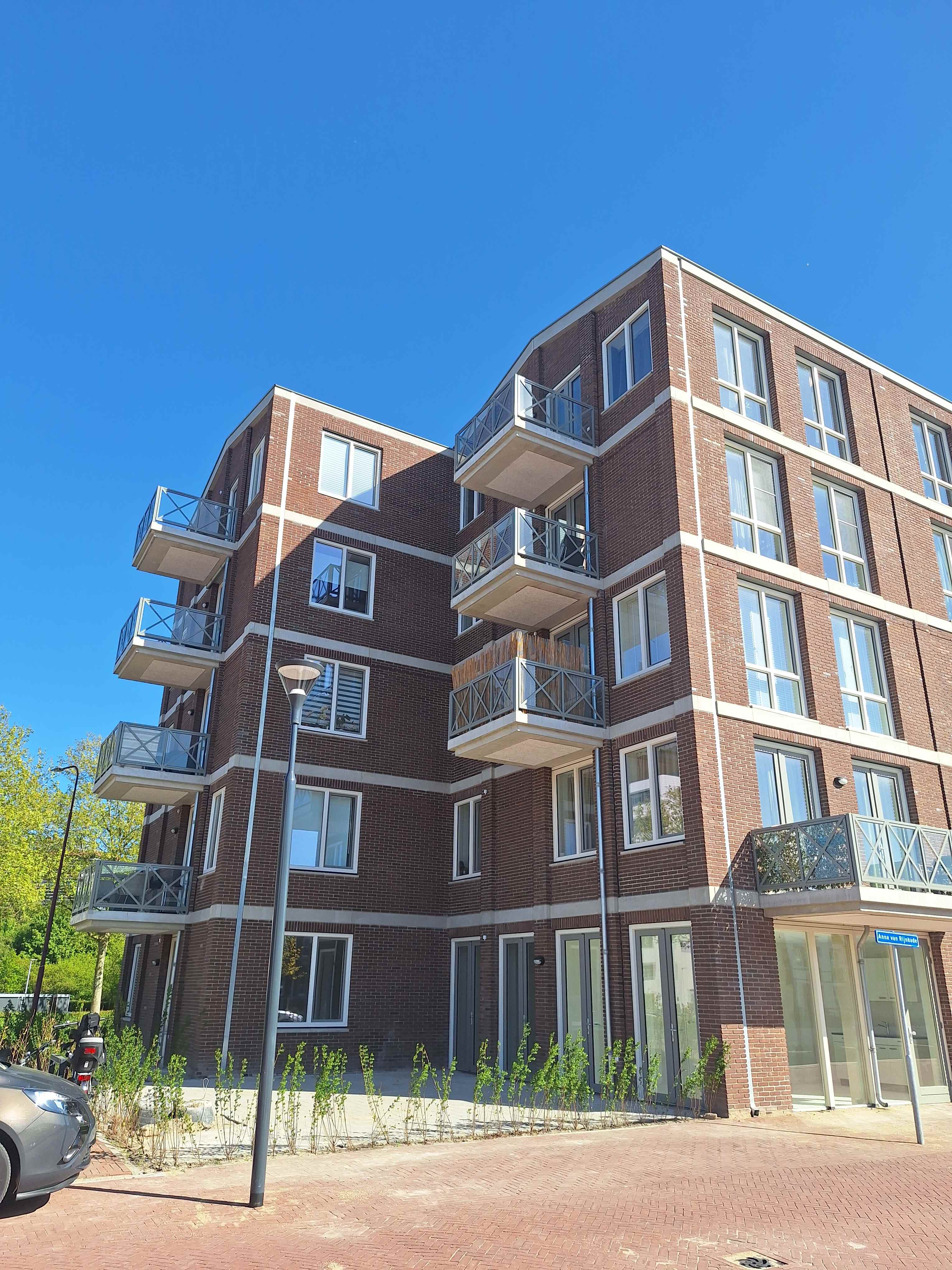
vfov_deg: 73.9
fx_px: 843
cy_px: 635
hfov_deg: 58.9
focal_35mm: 23
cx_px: 476
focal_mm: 5.54
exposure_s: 1/2232
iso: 40
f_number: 1.8
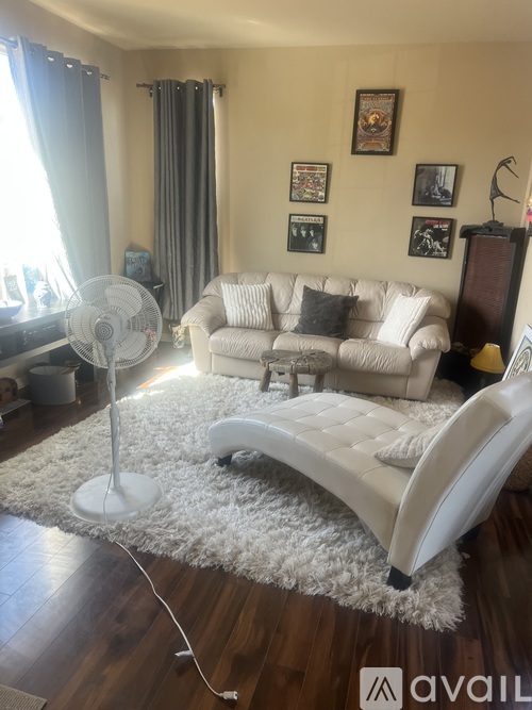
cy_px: 355
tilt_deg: -16.6
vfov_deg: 67.3
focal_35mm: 26
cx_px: 266
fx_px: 533
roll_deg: -2.9
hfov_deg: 53.0
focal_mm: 5.1
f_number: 1.6
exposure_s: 1/121
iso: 80
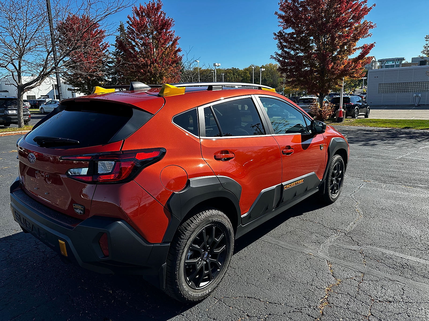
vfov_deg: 56.8
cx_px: 214
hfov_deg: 71.6
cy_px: 160
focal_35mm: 24
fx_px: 297
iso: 80
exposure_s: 1/2028
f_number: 1.78
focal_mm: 6.86
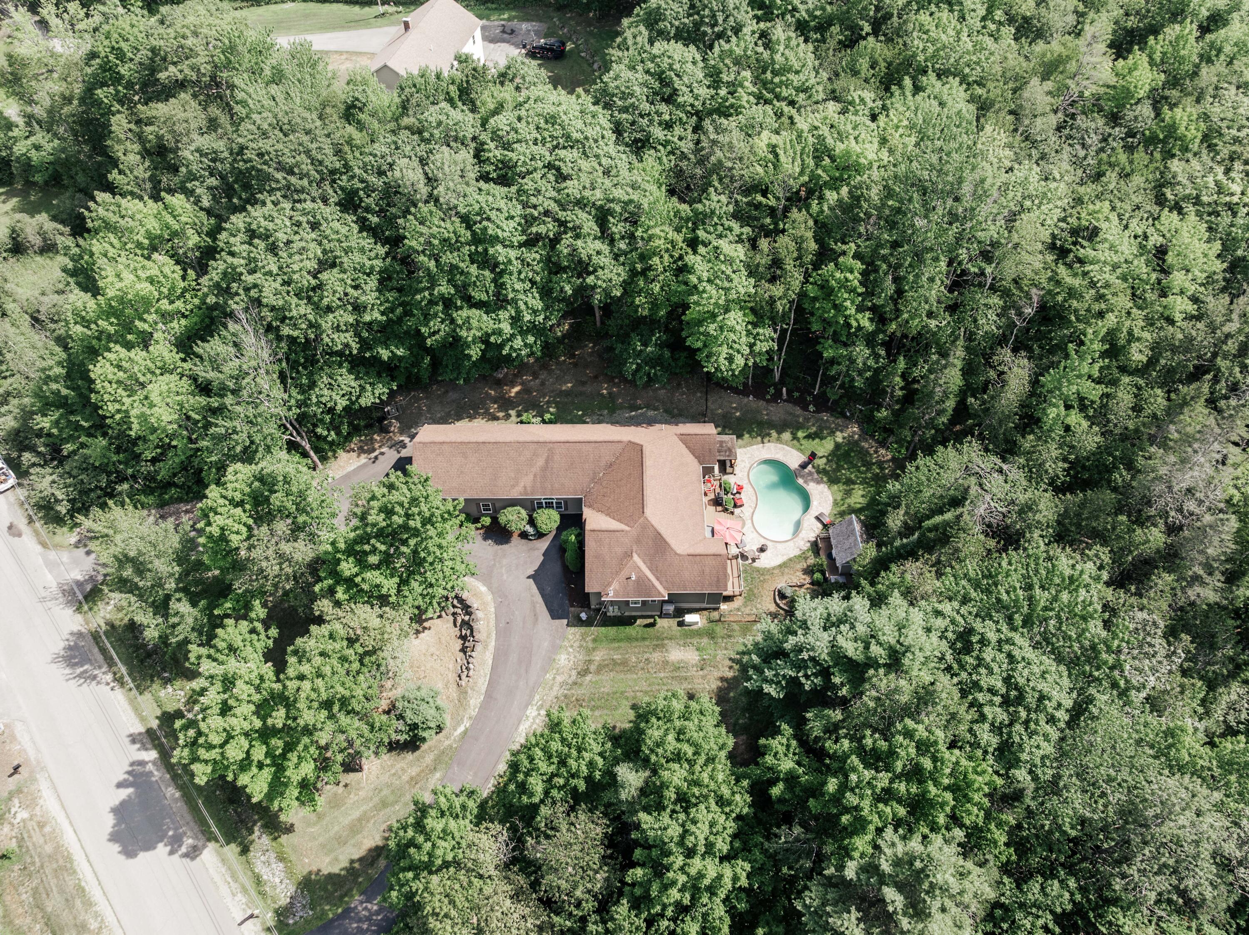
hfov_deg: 71.6
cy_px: 468
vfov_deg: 56.8
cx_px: 624
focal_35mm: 24
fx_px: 865
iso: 100
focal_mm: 12.29
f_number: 2.8
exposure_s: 1/1250
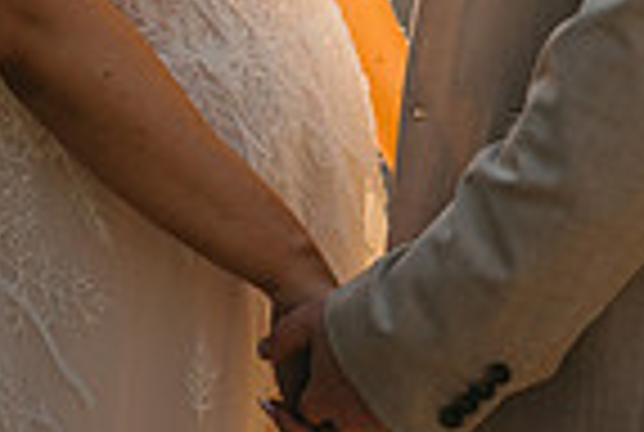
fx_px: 3370
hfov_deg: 10.9
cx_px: 533
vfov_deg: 7.2
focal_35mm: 188
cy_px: -318
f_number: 1.6
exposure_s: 1/1600
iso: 100
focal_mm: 35
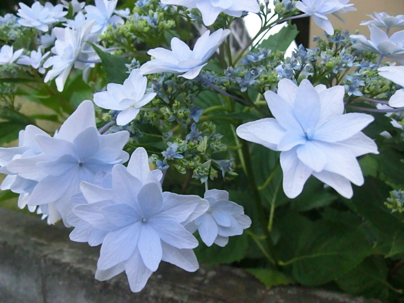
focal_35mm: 30
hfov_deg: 60.0
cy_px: 152
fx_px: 350
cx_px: 202
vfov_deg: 46.8
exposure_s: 1/60
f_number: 3.5
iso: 640
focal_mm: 5.25
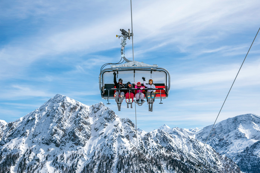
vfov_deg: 21.9
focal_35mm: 62
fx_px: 448
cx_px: 130
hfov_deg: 32.4
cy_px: 86
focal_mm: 62
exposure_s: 1/640
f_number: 5.6
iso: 100
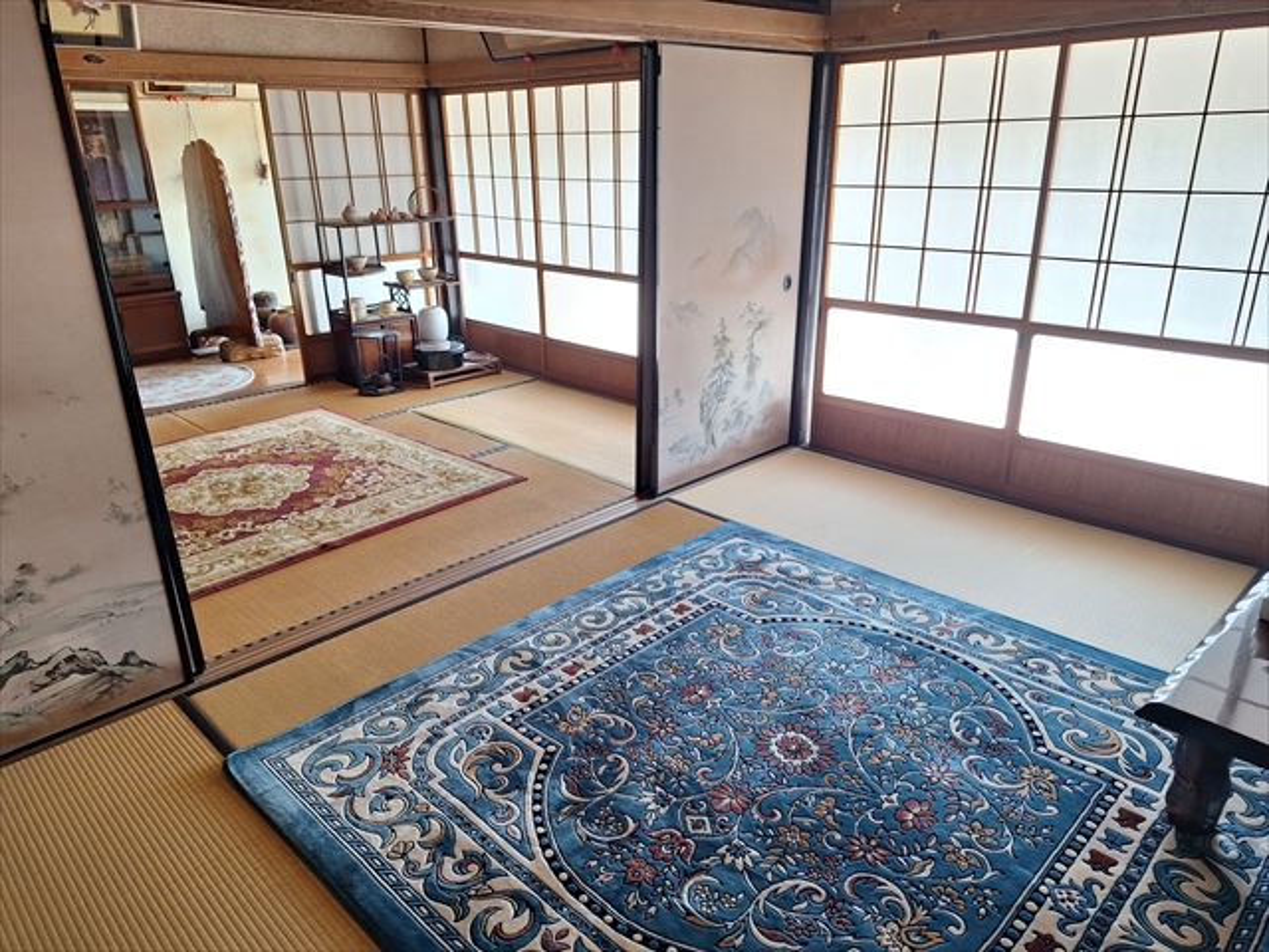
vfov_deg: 58.9
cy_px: 476
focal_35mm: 23
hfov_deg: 73.9
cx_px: 634
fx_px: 843
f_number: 1.8
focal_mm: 5.54
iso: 100
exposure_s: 1/50
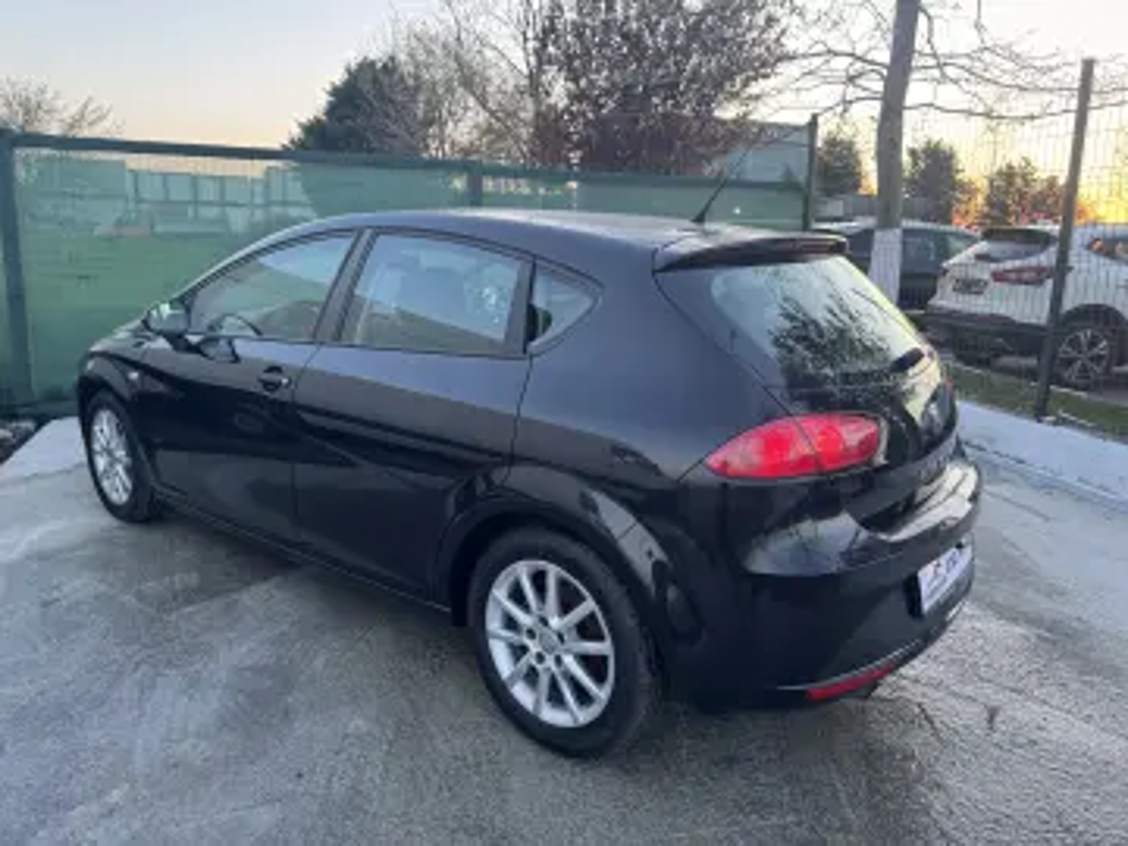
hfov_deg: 71.6
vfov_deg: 56.8
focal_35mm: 24
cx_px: 564
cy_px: 423
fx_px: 782
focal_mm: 6.76
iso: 160
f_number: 1.78
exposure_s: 1/50
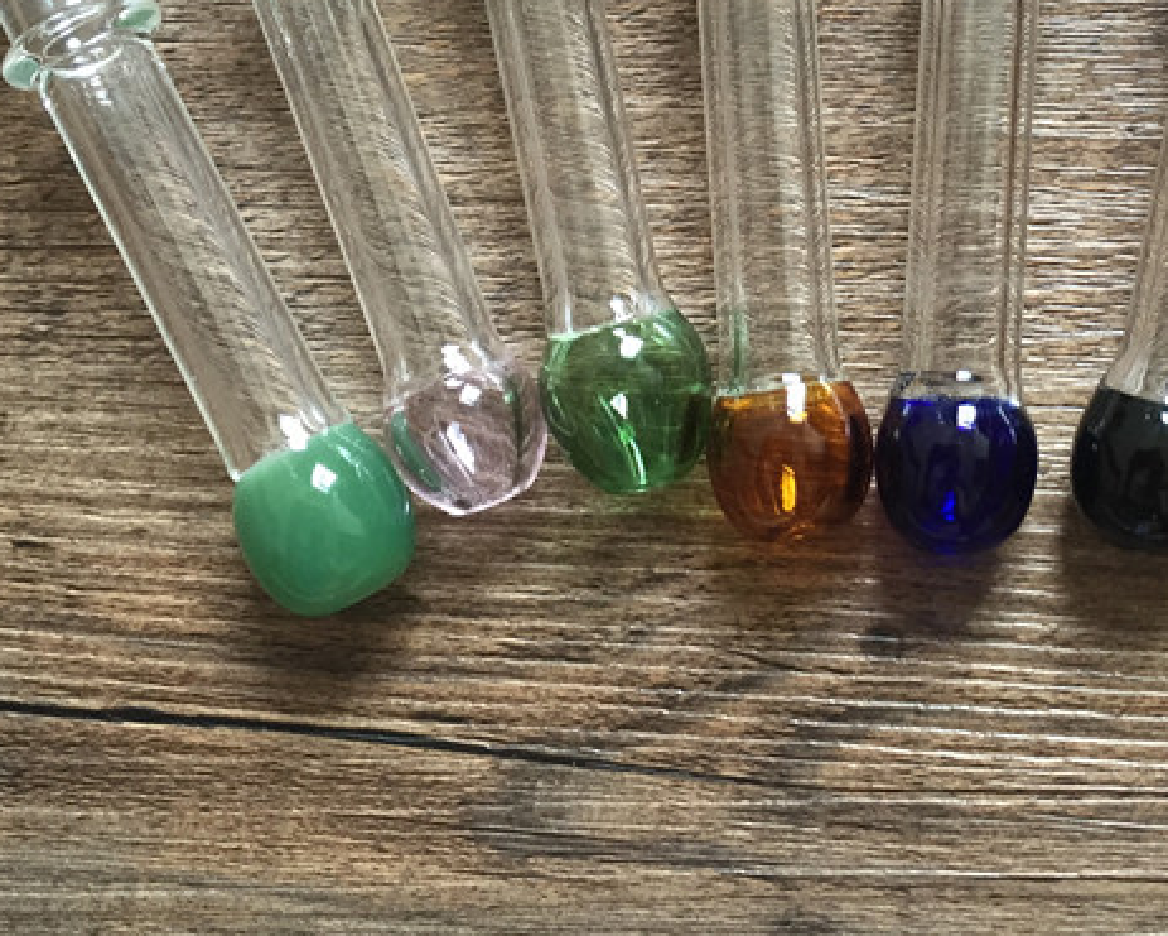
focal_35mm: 55
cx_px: 840
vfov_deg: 26.8
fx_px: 1902
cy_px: 107
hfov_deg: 33.6
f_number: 2.2
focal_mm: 4.15
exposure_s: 1/33
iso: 80
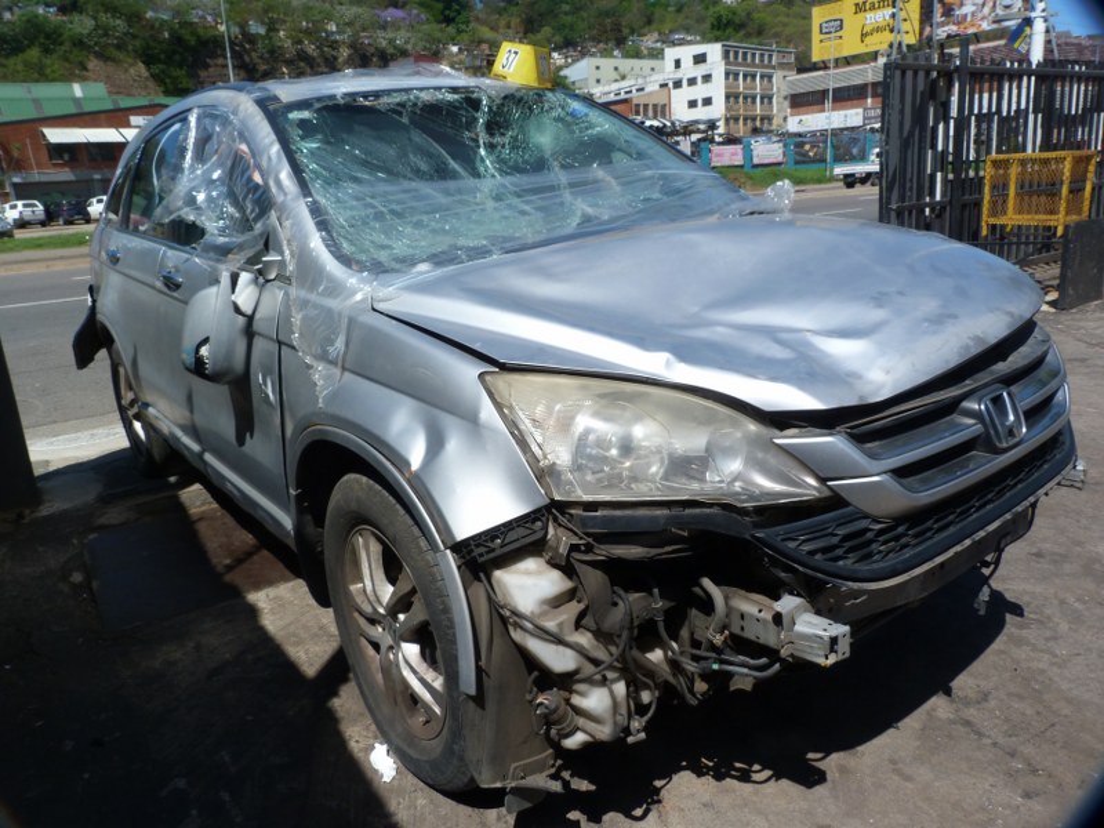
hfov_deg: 69.4
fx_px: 797
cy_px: 414
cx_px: 552
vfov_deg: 54.9
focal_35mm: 25
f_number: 5.6
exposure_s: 1/320
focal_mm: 4.5
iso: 80
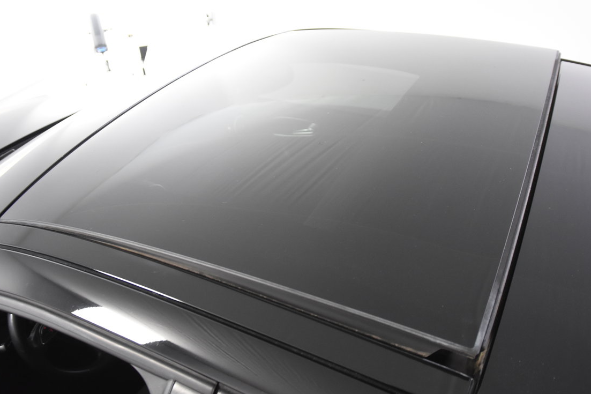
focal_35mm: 30
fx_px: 485
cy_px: 181
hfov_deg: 62.6
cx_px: 318
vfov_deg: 44.1
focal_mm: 17
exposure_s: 1/50
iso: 1600
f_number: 3.5
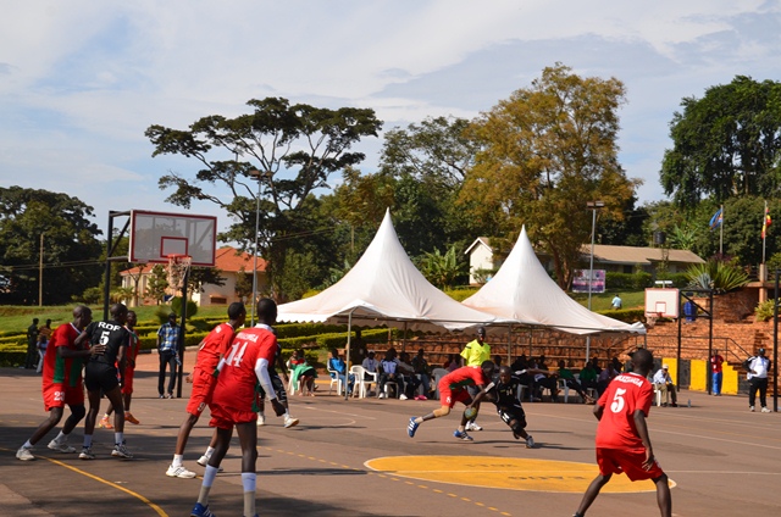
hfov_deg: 33.5
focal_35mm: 60
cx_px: 390
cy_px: 258
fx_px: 1299
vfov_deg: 22.5
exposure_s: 1/250
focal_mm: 40
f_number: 8
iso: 100
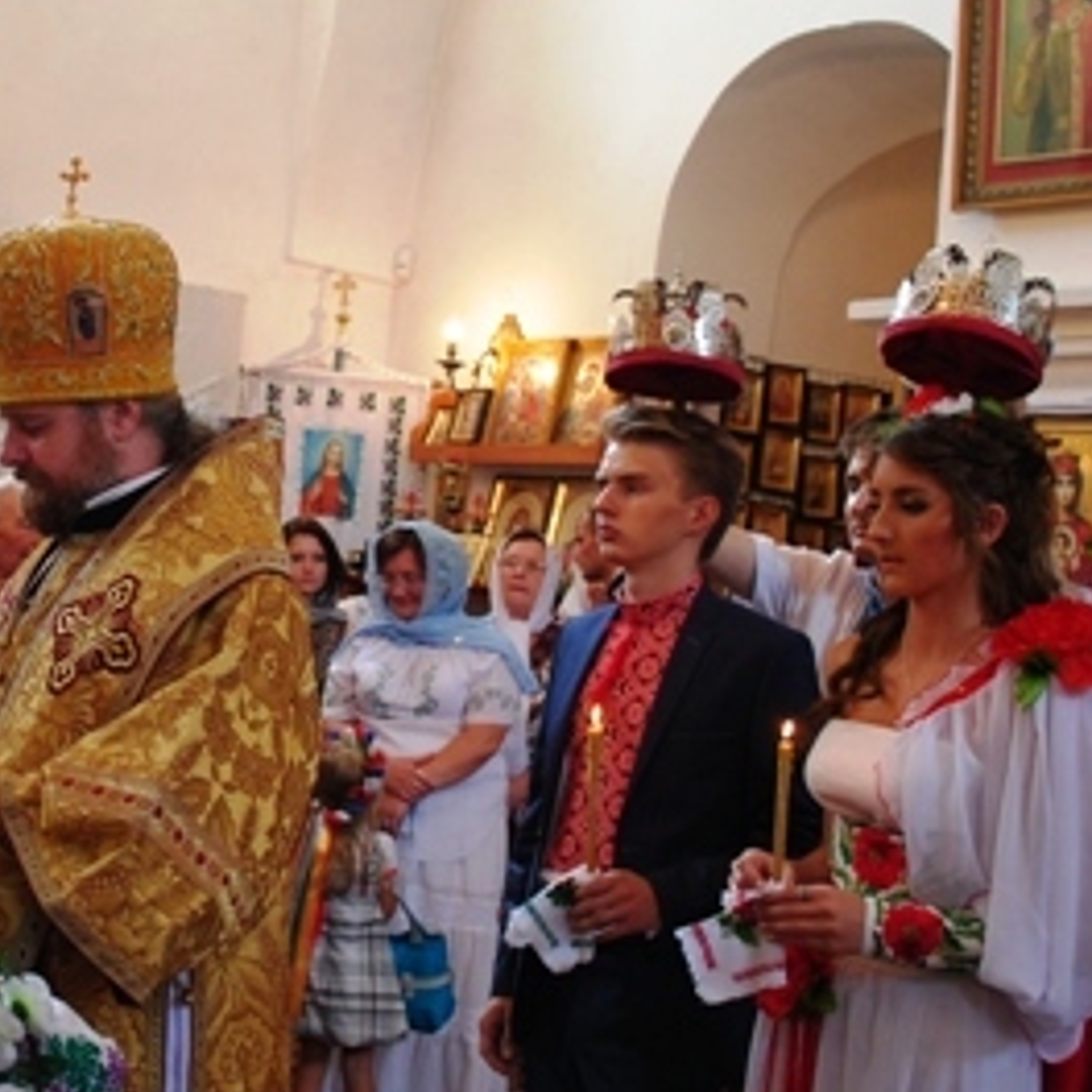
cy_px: 445
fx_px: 2070
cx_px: 190
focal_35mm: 58
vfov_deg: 29.5
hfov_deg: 28.8
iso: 400
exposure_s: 1/30
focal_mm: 20
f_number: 3.8
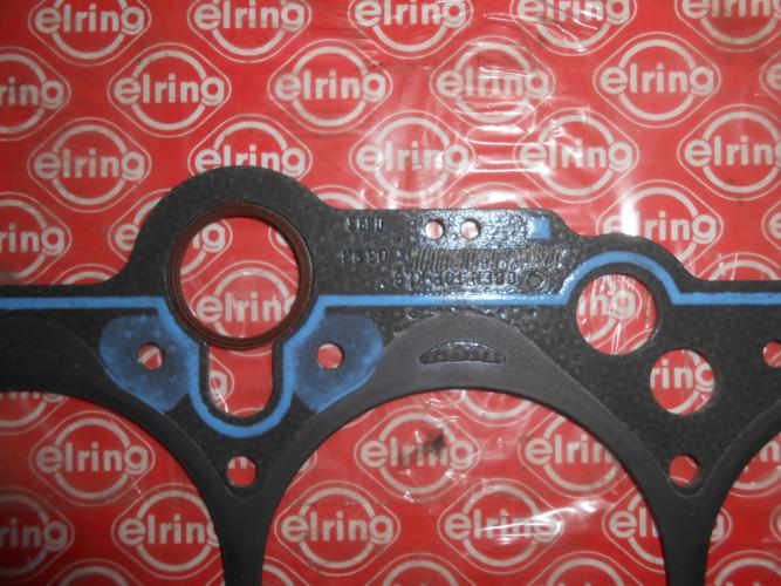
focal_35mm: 26
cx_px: 390
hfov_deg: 67.3
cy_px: 293
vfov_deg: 53.0
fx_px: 587
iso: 80
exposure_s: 1/25
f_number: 11.5
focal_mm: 4.6
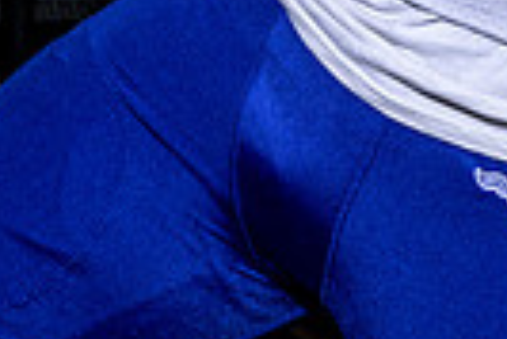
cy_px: -484
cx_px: 557
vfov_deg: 7.5
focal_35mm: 172
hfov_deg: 11.8
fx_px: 2425
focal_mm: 51
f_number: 8
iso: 100
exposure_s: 1/125
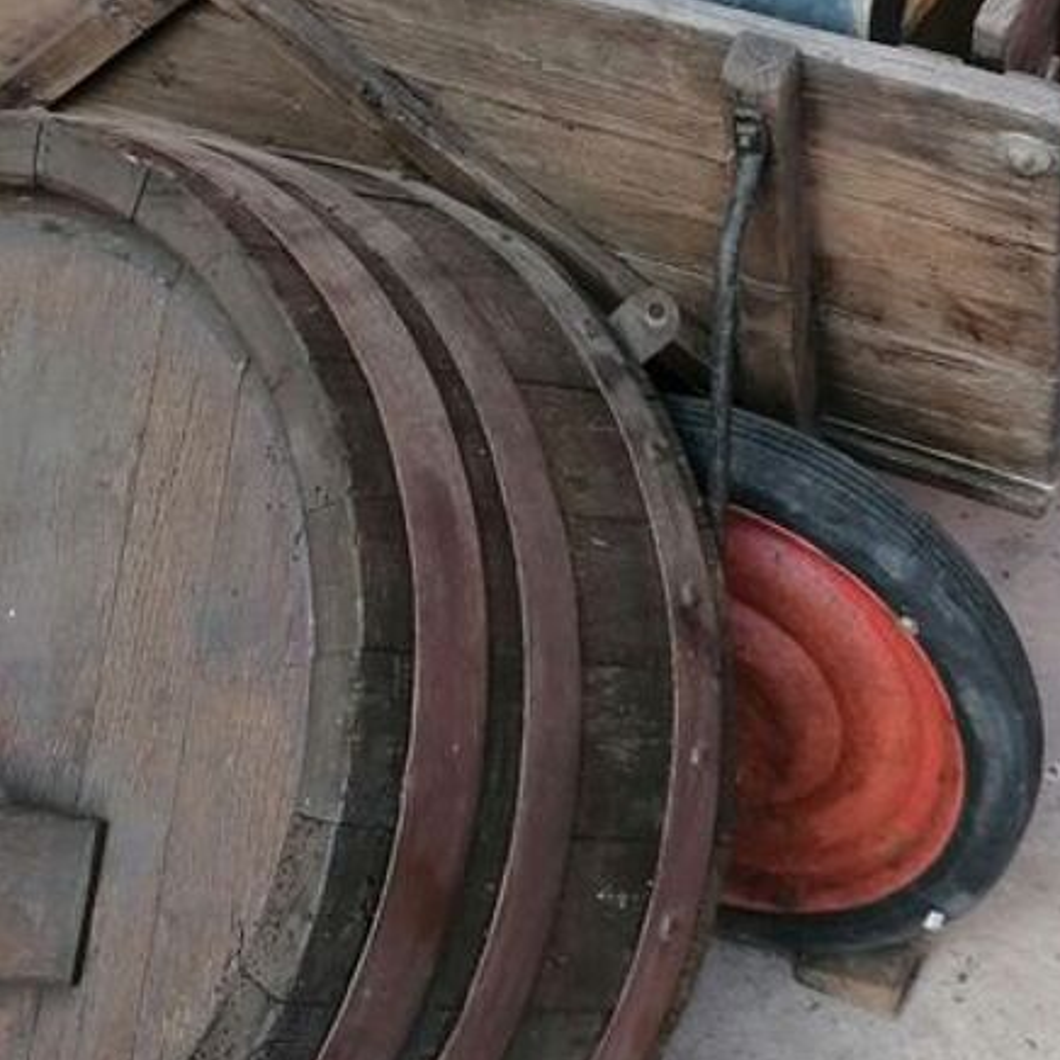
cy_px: 6
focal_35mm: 73
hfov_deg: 23.7
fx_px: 2529
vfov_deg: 22.8
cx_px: 591
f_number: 1.8
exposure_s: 1/100
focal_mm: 4.75
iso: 64
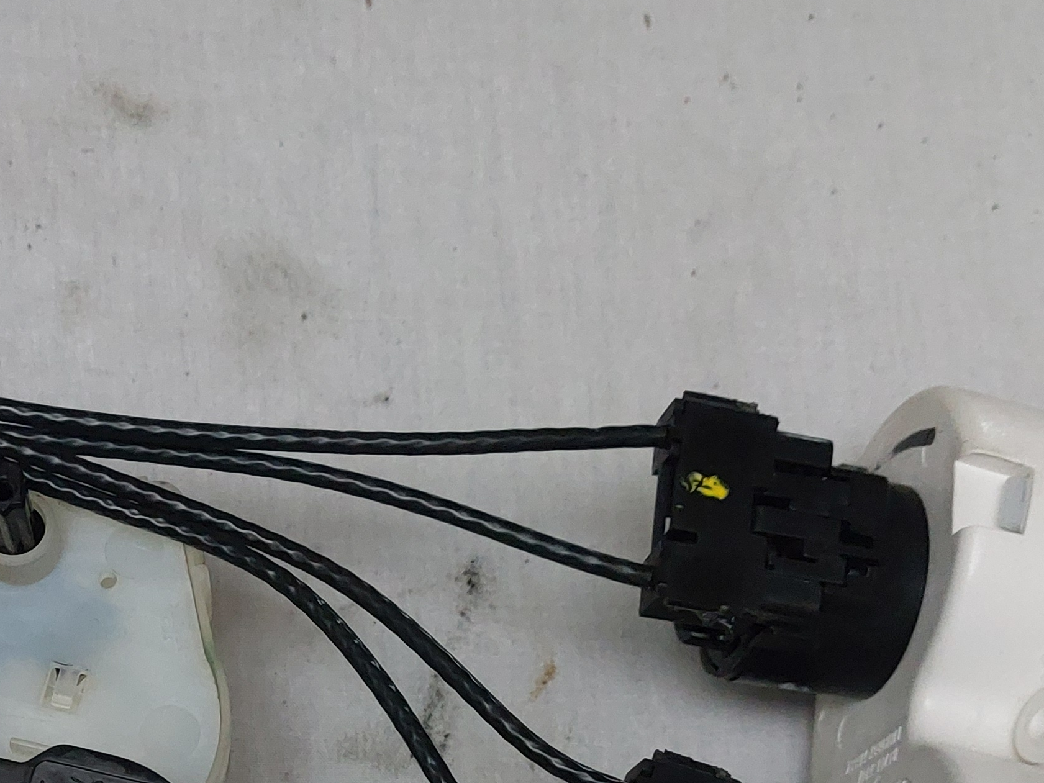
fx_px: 1991
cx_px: 165
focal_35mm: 66
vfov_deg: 20.6
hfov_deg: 28.6
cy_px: 978
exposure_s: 1/50
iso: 500
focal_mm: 5.23
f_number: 1.8
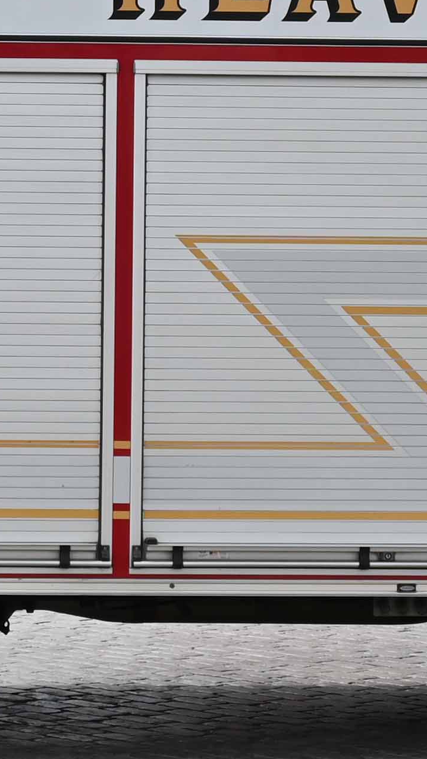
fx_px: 3449
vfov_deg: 12.6
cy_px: 278
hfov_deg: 7.0
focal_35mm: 171
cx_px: -74
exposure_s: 1/250
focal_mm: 25
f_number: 9
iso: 100
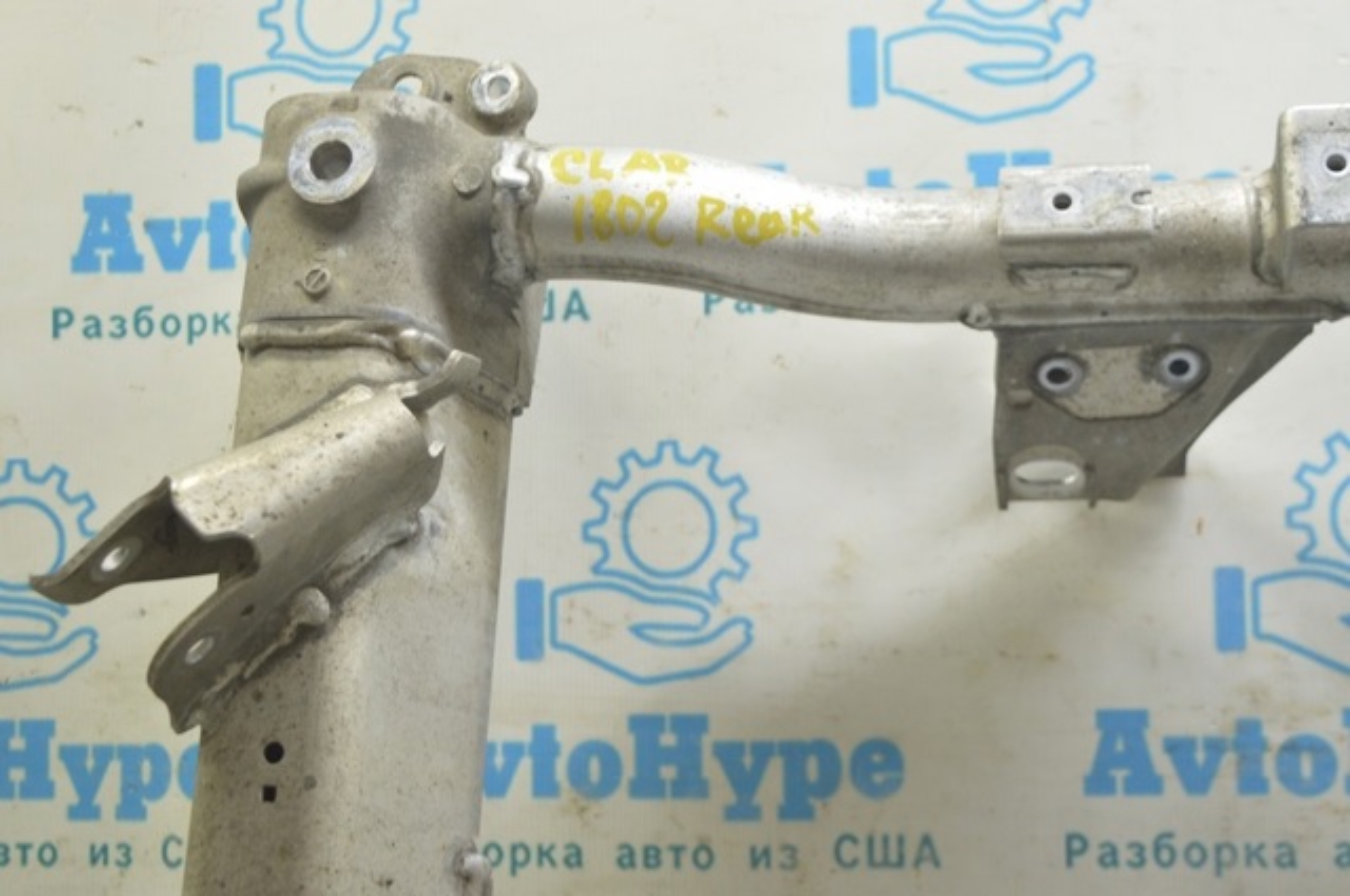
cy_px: 448
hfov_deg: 35.1
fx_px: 2135
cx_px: 675
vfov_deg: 23.7
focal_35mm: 57
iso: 400
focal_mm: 38
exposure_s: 1/20
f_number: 5.6
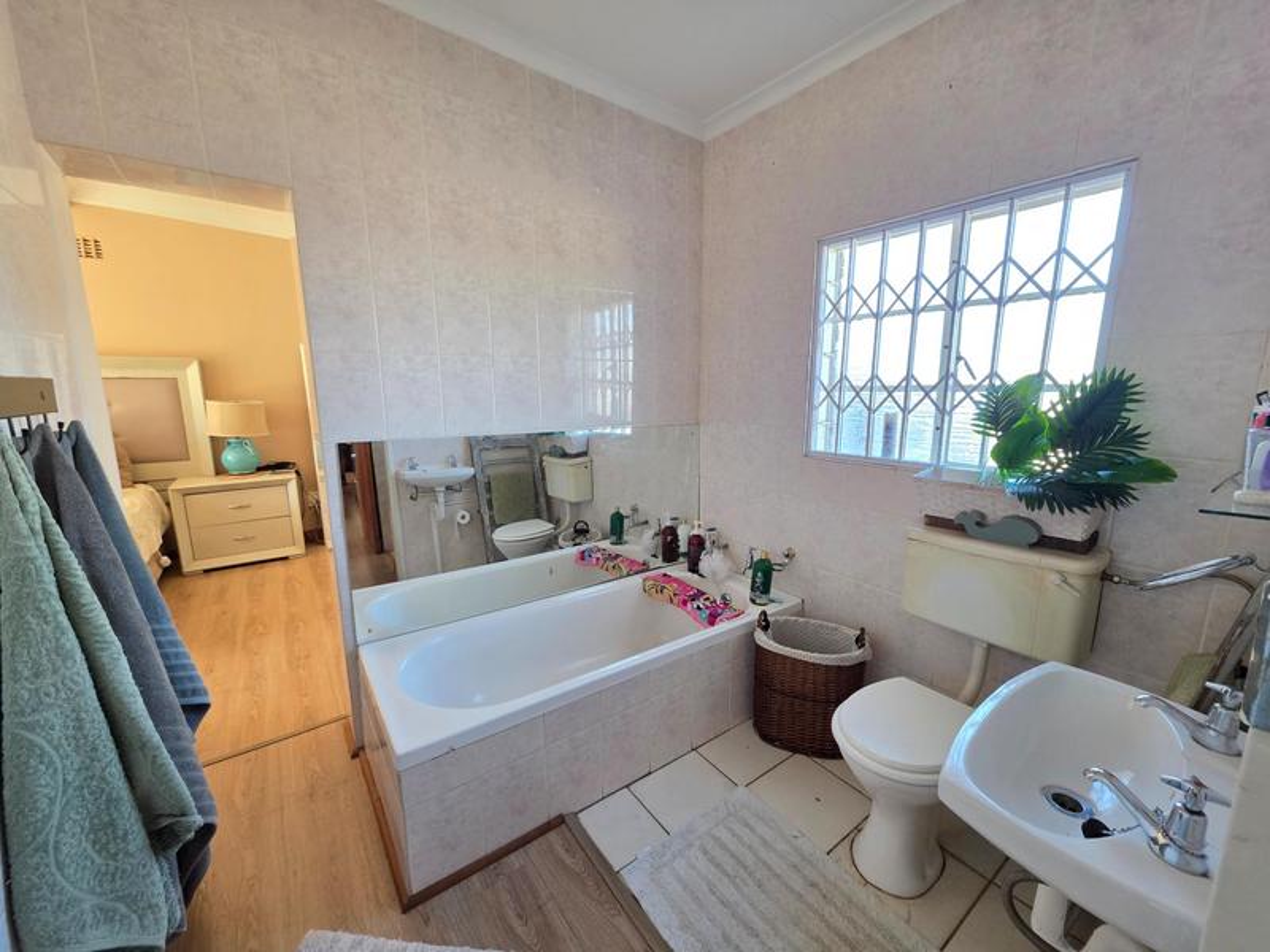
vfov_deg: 89.9
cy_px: 476
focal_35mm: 13
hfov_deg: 106.2
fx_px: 477
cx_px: 635
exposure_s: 1/100
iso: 200
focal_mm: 2.2
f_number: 1.9
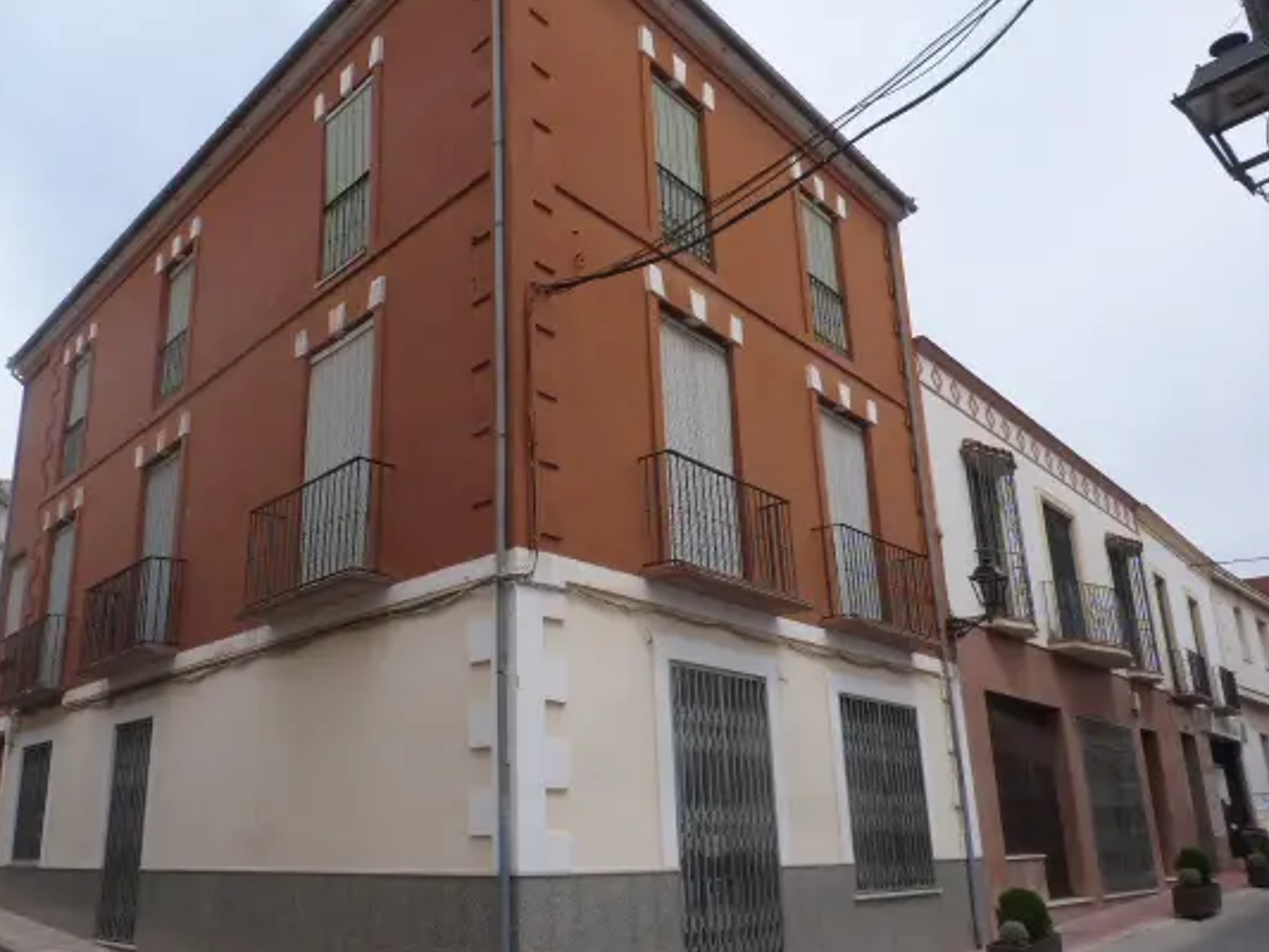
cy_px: 476
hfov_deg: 59.5
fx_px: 1100
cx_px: 519
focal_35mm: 30
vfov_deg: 46.8
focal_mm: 4.5
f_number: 5.6
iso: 100
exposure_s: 1/500
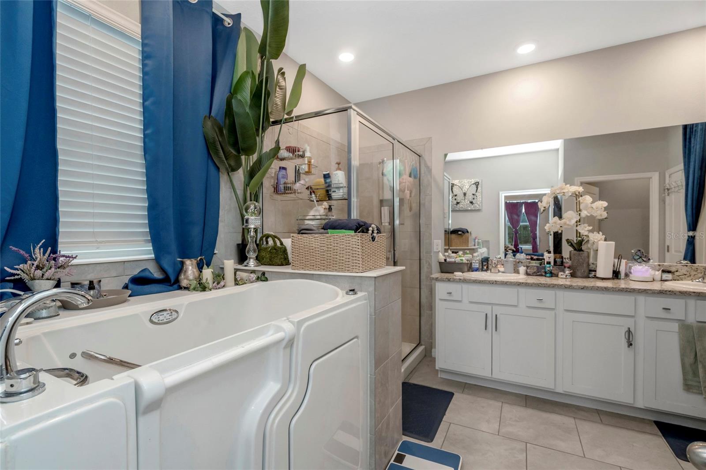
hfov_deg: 96.7
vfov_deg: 73.7
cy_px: 235
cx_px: 353
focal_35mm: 16
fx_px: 314
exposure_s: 1/60
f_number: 6.7
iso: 1000
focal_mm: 16
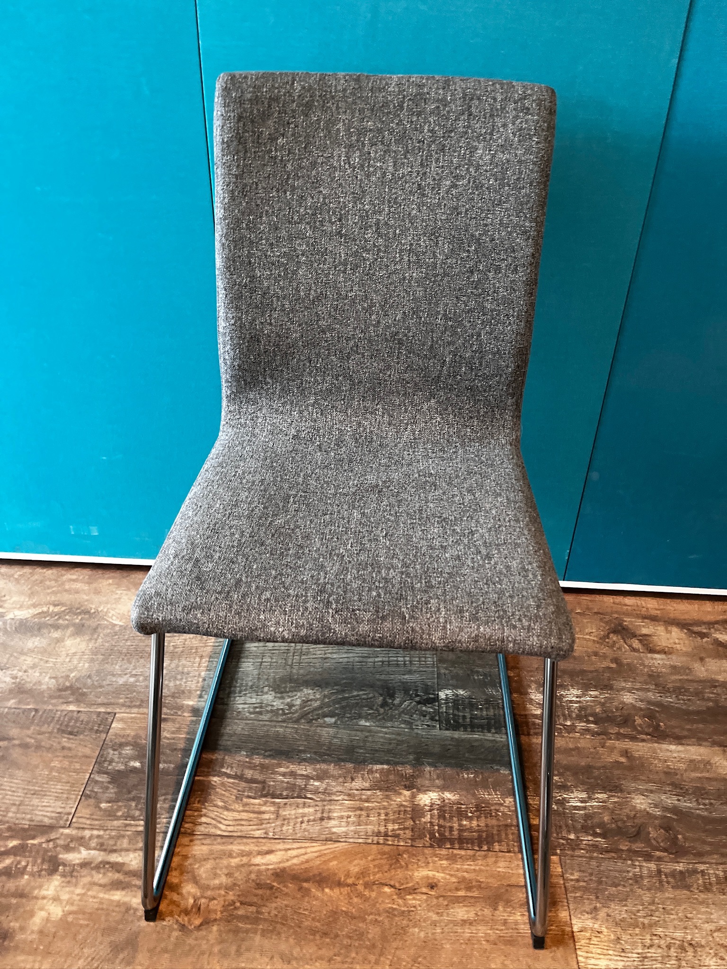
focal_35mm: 26
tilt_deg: -33.5
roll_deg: -1.1
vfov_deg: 67.3
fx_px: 728
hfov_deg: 53.1
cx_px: 364
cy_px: 484
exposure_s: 1/50
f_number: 1.6
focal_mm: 5.1
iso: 400
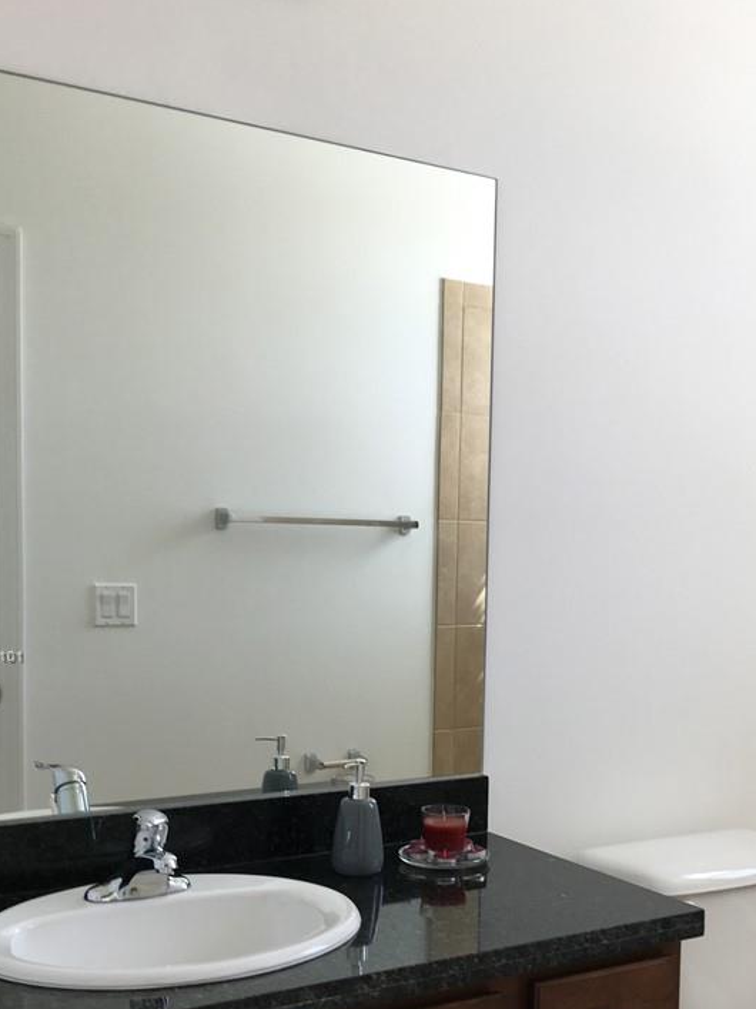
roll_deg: -1.6
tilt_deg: -4.1
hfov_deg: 34.2
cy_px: 656
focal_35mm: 42
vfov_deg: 44.3
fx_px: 1223
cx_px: 449
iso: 32
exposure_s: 1/60
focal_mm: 4.15
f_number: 2.2
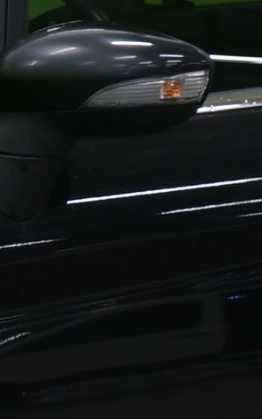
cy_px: 225
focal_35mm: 428
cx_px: 19
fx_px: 4887
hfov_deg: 3.1
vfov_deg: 4.9
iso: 400
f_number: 5
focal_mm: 51
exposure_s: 1/10
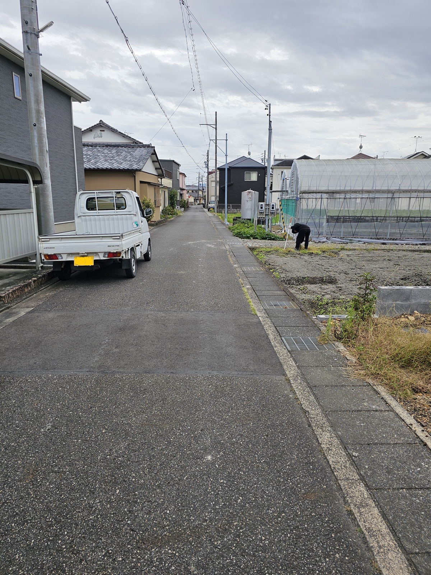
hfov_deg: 58.9
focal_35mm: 23
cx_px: 216
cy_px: 288
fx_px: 382
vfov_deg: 73.9
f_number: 1.7
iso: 10
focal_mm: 6.3
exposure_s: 1/305
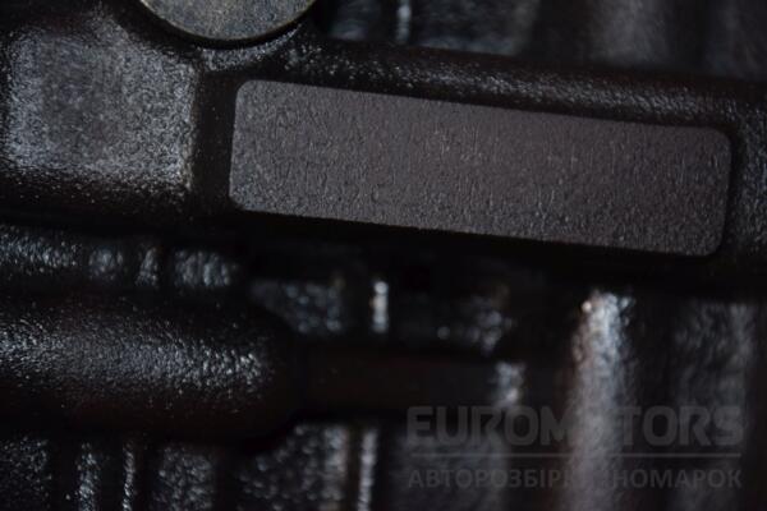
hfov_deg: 13.0
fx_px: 3355
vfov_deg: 8.7
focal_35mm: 158
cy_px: 256
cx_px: 384
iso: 800
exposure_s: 1/60
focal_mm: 105
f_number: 5.6
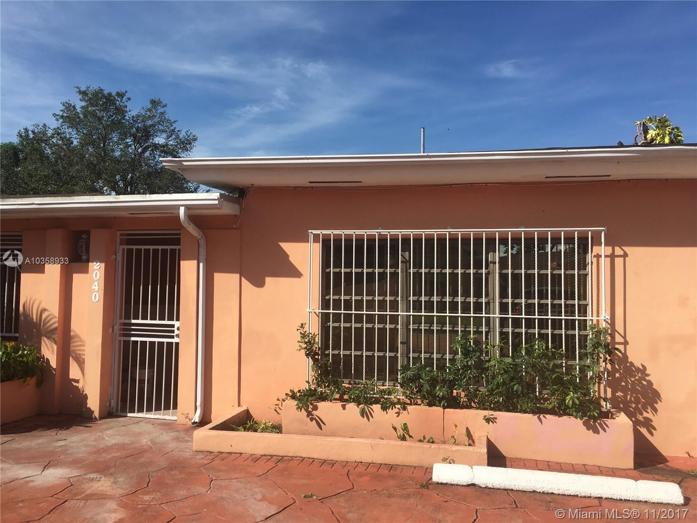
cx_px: 348
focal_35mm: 29
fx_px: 584
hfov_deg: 61.7
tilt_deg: +4.5
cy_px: 262
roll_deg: -0.4
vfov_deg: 48.2
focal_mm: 4.15
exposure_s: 1/1923
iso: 25
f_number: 2.2
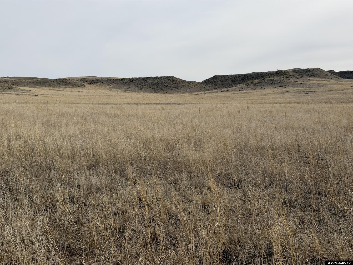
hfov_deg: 39.7
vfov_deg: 30.3
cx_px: 176
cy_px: 132
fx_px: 489
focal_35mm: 48
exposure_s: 1/11364
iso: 64
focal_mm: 6.76
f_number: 1.78
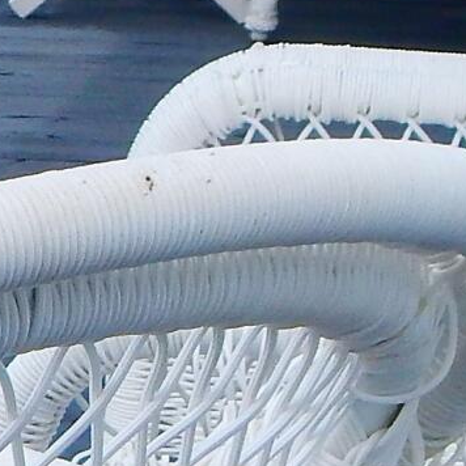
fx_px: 4310
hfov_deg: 6.2
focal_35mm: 283
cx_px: -88
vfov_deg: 6.2
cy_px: 301
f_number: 3.4
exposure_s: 1/1500
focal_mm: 6.8
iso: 125
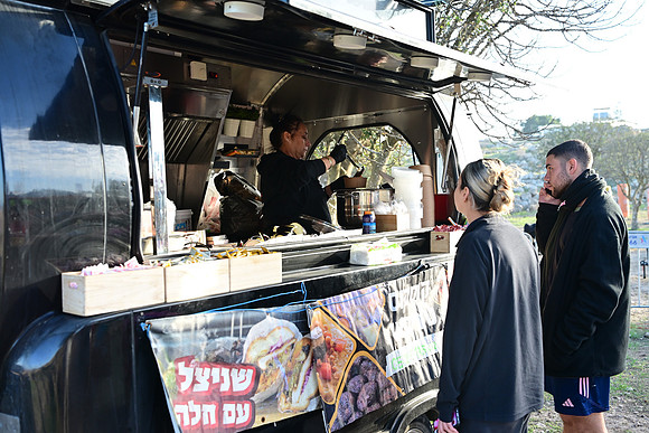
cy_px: 216
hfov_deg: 51.9
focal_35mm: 37
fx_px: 667
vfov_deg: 36.0
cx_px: 324
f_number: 3.5
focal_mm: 37
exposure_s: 1/320
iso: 360
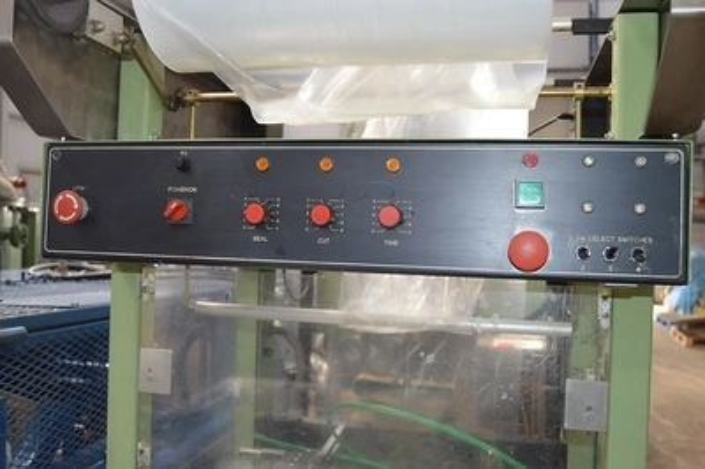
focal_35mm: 34
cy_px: 234
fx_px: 675
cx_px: 352
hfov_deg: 55.1
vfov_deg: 38.3
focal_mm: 23
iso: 400
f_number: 4
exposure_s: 1/125
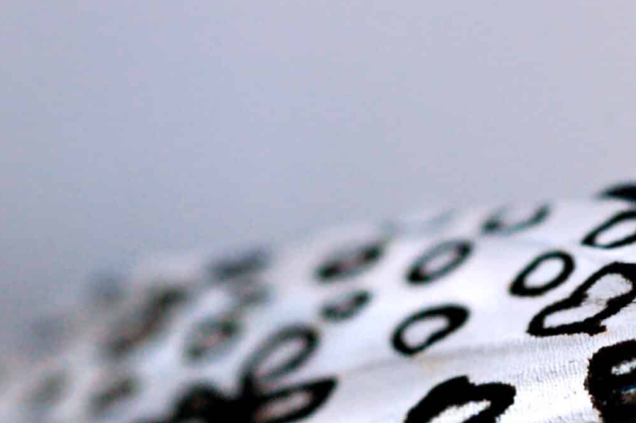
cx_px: 563
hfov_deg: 9.0
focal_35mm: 229
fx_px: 4042
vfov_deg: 6.0
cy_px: 382
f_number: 8
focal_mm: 60
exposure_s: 1/1000
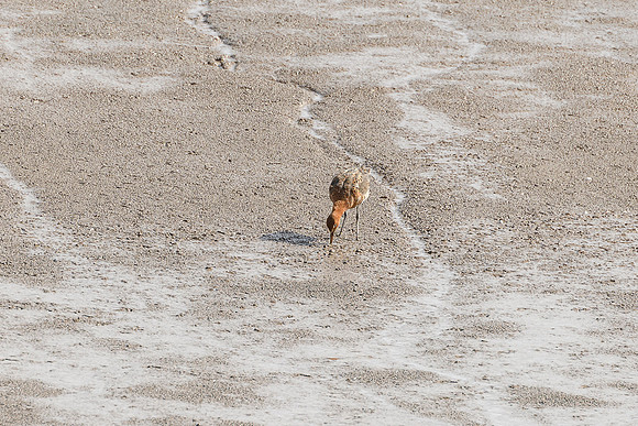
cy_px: 212
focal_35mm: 1181
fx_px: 20929
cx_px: 272
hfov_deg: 1.7
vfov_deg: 1.2
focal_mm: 400
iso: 400
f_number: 6.3
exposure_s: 1/1600
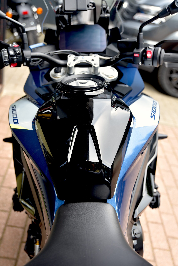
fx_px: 341
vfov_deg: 42.7
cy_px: 133
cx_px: 89
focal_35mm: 46
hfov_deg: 29.3
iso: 100
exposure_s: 1/60
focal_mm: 46
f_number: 3.5
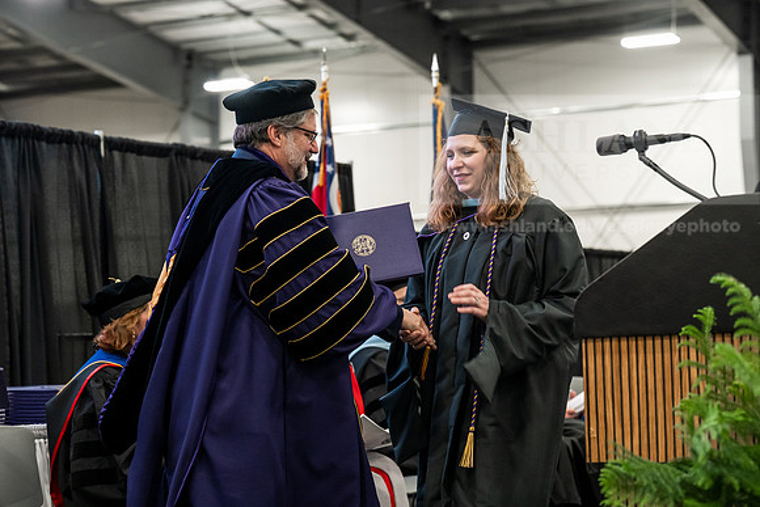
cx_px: 380
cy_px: 254
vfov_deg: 15.9
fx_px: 1816
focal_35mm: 86
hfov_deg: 23.6
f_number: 4.5
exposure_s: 1/200
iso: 4000
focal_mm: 86
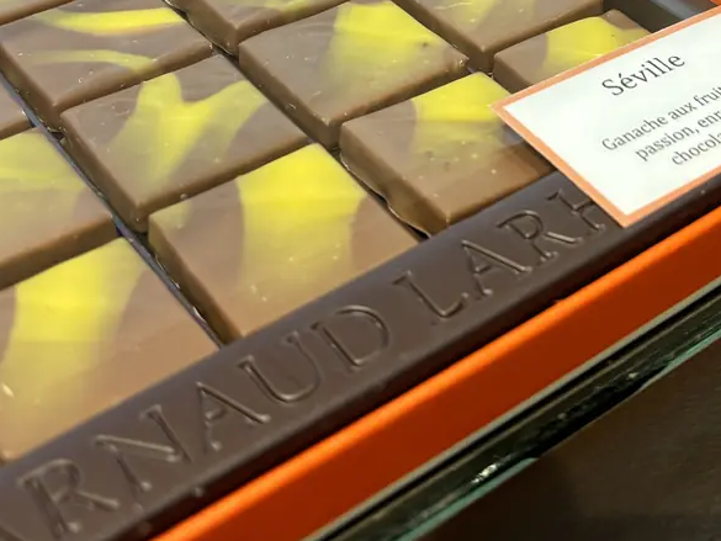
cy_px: -85
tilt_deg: -30.1
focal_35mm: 64
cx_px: 540
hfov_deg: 29.8
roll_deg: -2.1
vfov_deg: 21.5
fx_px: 1333
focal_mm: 5.96
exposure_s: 1/50
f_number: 1.6
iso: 100
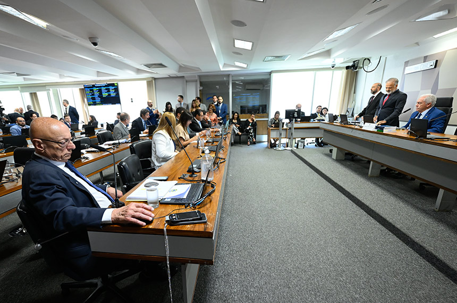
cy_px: 152
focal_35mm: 14
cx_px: 228
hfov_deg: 104.4
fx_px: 177
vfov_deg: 81.0
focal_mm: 14
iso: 2000
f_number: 2.8
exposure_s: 1/125
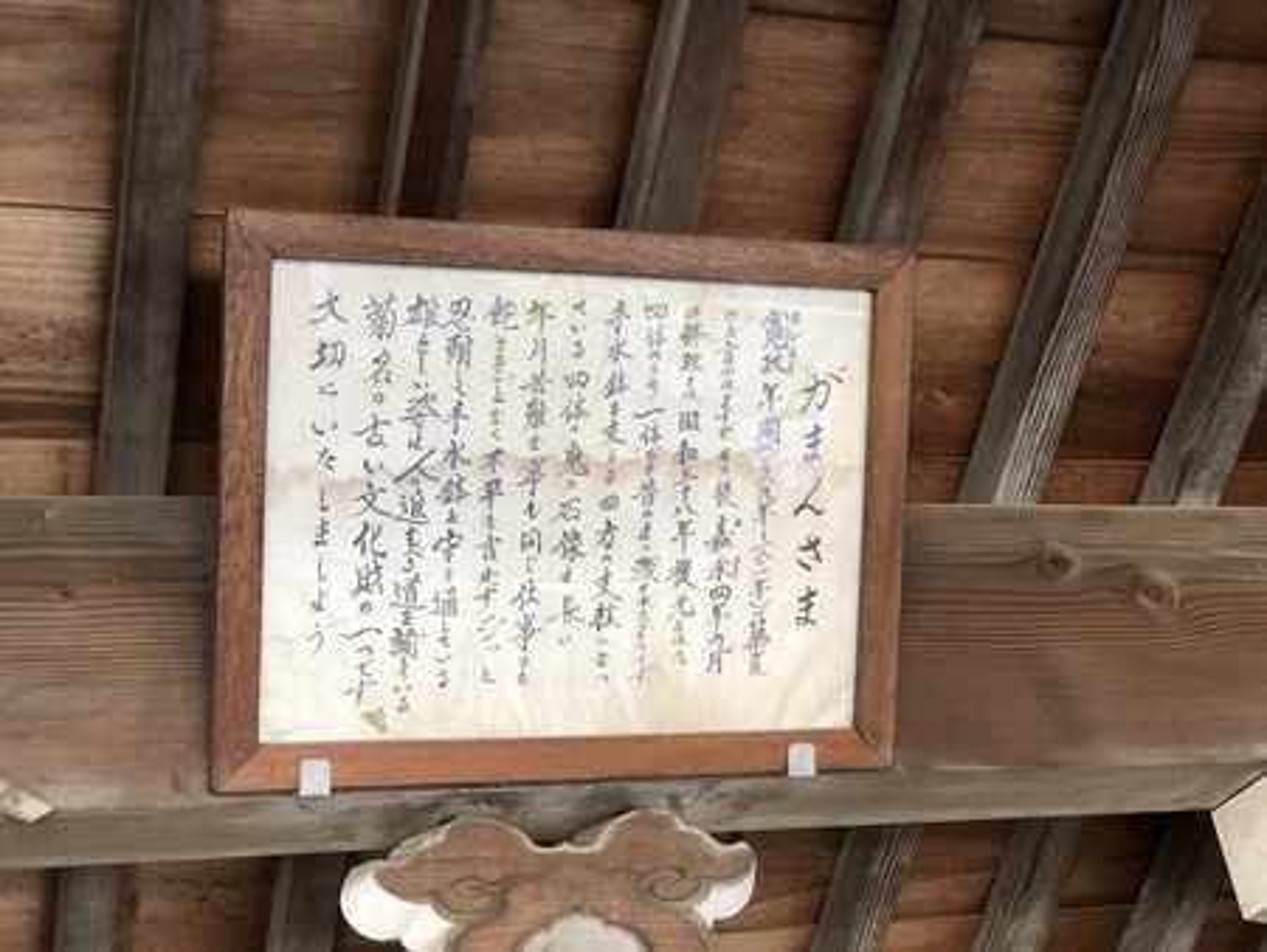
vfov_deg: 25.7
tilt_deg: +27.3
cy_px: 476
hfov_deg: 33.8
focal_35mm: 57
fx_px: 2087
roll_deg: +10.7
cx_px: 634
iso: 250
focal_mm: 6.6
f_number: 2.8
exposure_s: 1/60
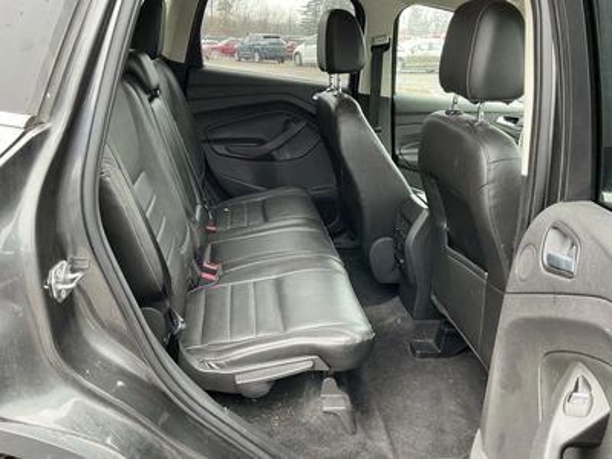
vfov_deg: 49.7
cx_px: 306
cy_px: 230
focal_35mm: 28
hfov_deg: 63.4
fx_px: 495
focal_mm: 3
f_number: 1.8
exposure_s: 1/60
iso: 125
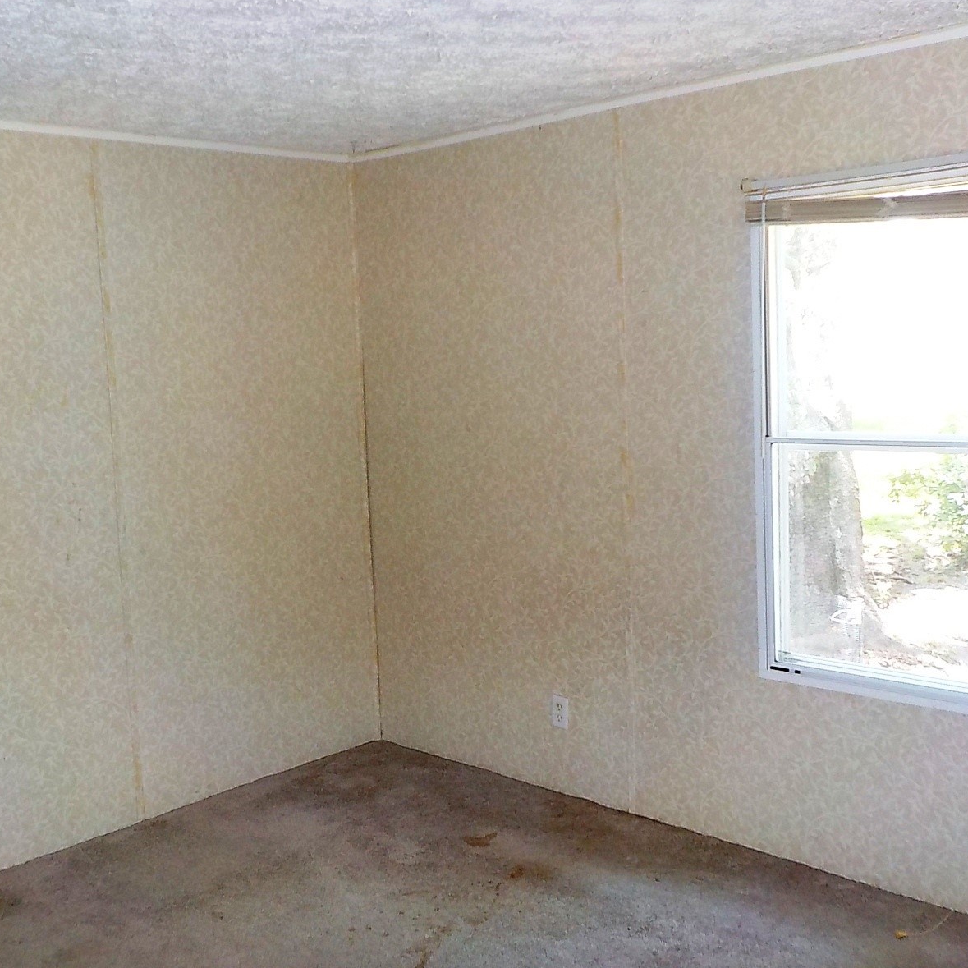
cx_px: 388
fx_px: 1139
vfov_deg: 46.0
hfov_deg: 45.8
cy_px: 489
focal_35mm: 36
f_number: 3.3
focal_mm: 4.1
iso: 200
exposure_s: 1/30
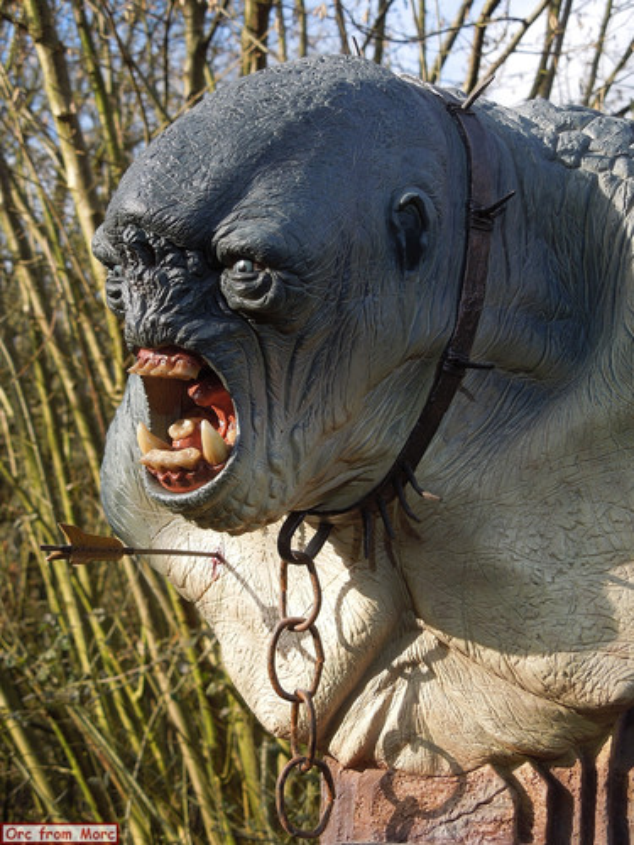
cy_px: 422
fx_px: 1319
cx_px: 317
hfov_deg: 27.0
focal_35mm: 54
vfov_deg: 35.5
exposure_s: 1/200
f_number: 4.2
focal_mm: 9.8
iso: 100
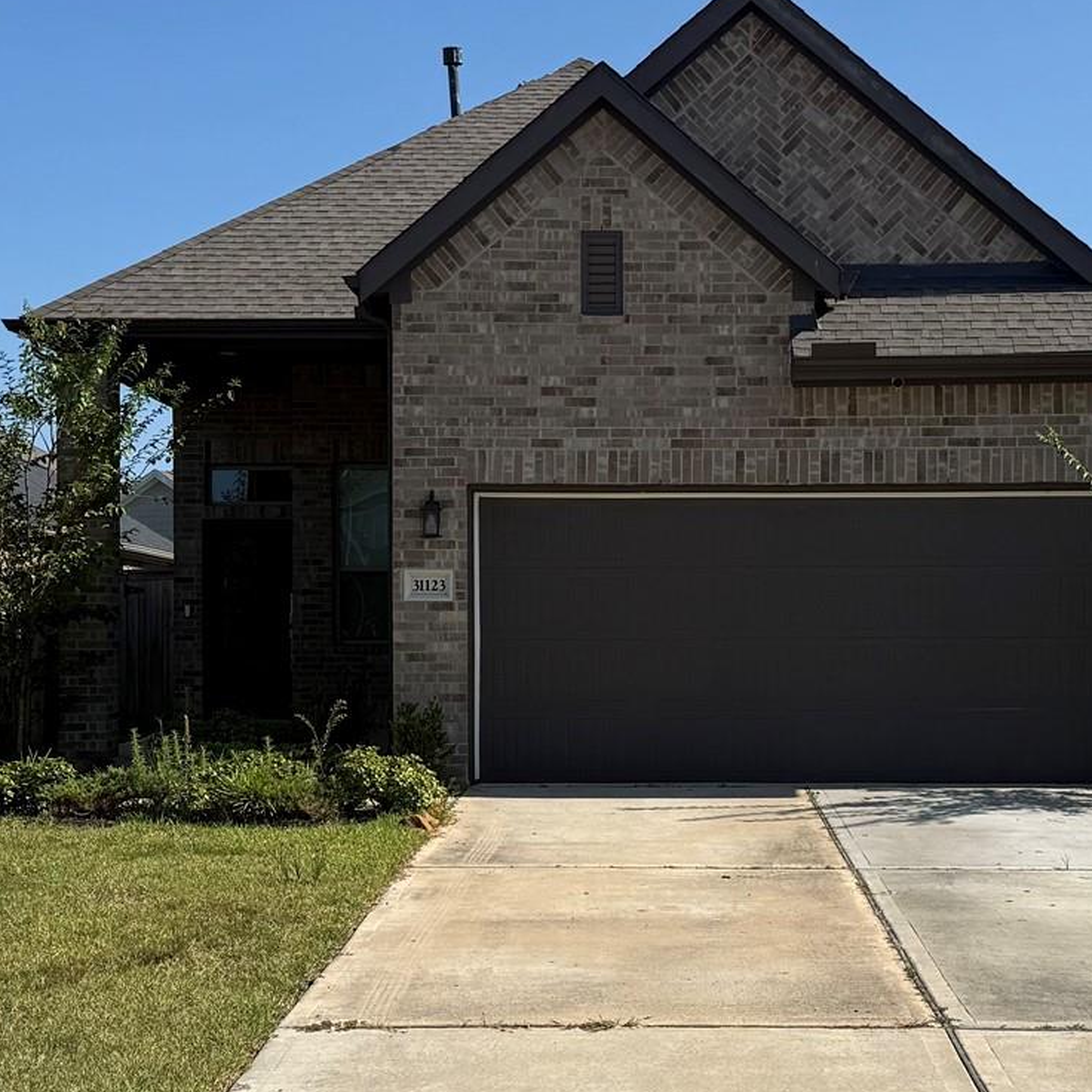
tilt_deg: +0.0
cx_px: 637
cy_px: 625
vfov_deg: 29.0
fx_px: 2106
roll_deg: -0.9
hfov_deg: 29.0
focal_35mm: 59
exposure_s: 1/6173
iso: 80
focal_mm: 6.76
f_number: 1.78
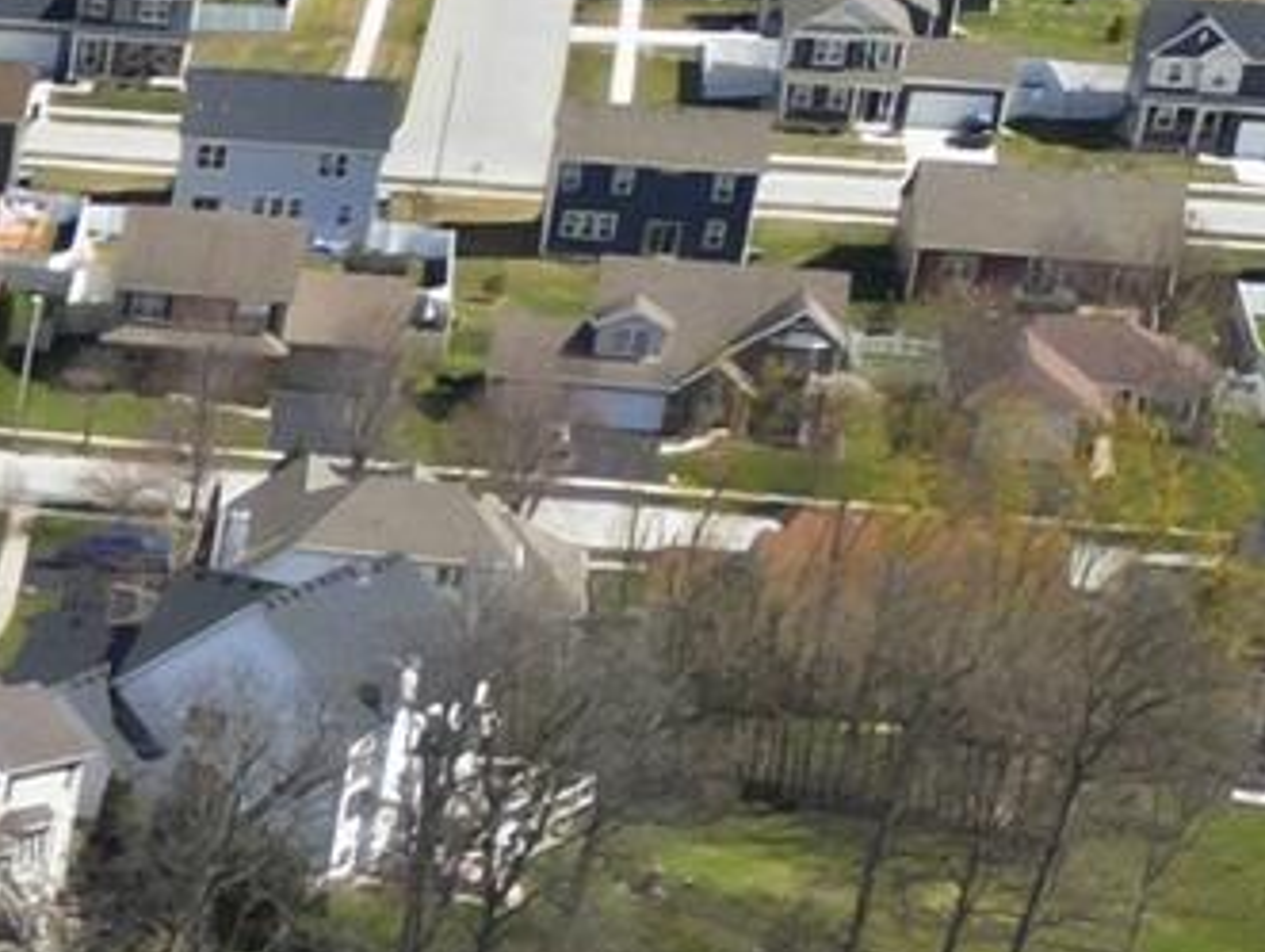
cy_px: 1382
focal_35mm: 181
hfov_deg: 9.2
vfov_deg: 8.1
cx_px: -2266
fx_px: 6622
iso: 120
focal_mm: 6.7
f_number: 1.7
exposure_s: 1/2500
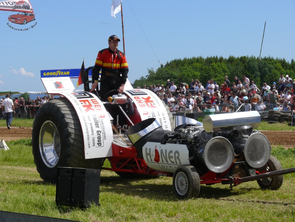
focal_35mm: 134
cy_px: 111
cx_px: 148
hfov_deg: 14.7
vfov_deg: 11.1
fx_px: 1142
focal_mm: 28.2
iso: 100
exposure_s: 1/400
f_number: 7.1
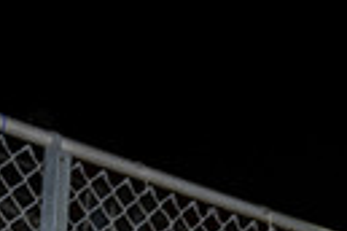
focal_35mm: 115
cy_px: 588
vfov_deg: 10.1
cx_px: 377
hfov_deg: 17.2
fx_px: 1108
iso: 125
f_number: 4
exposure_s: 1/250
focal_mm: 33
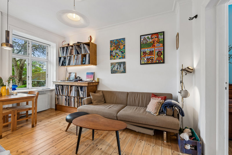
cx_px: 116
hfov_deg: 96.7
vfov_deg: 73.7
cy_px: 78
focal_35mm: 16
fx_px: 103
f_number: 8
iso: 160
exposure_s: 1
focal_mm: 16
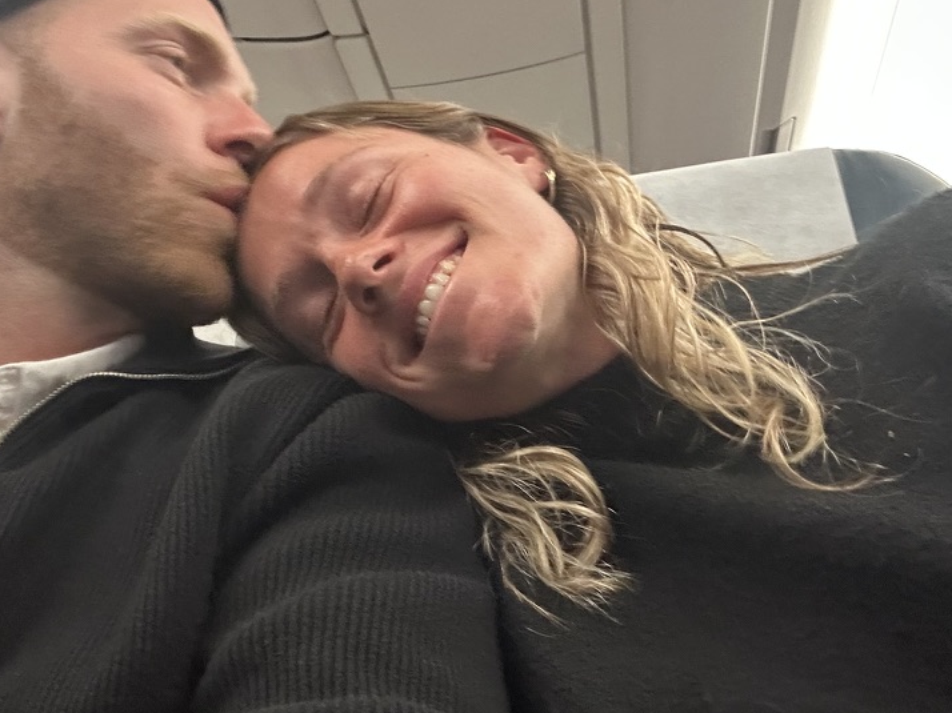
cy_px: 349
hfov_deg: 55.3
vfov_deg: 42.9
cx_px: 453
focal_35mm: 33
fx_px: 907
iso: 640
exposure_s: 1/27
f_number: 1.9
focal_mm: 2.69
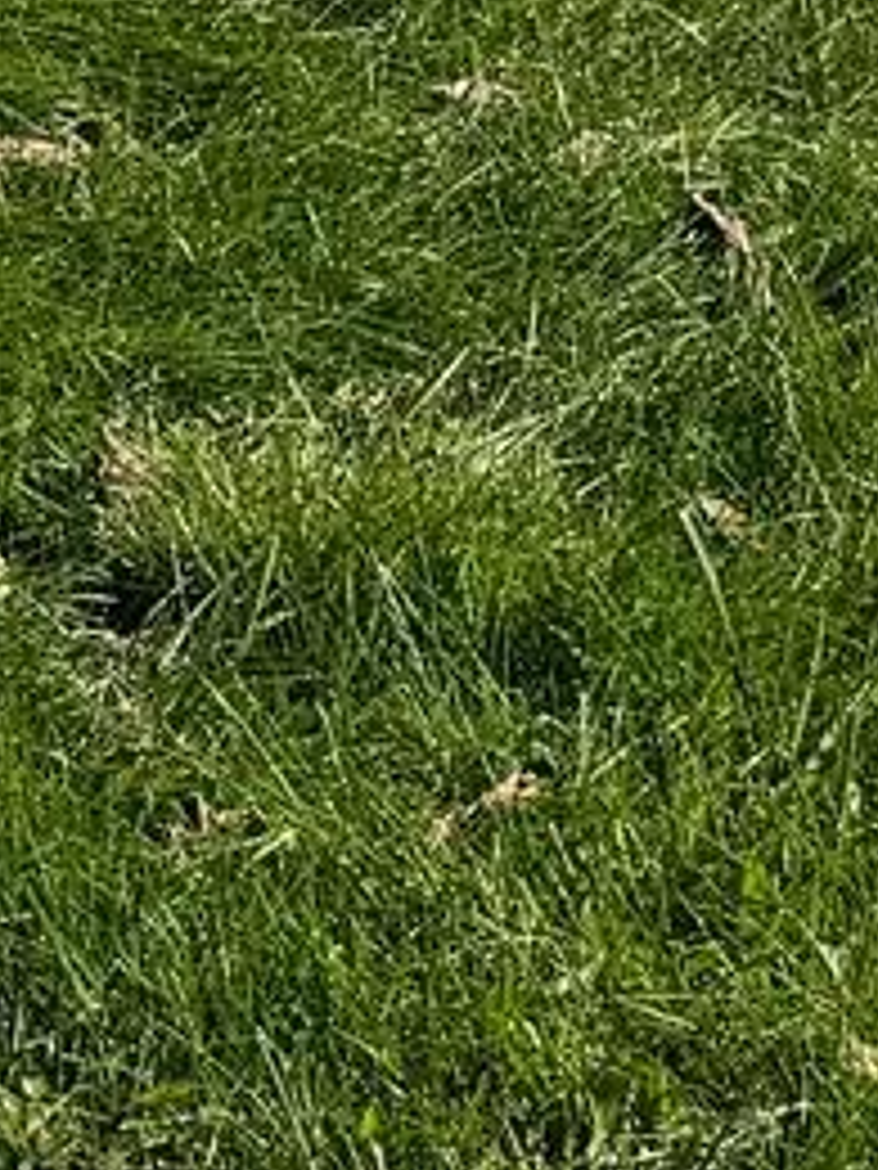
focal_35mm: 189
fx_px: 6392
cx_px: -2040
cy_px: -1894
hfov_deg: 6.8
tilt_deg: -2.5
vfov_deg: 9.1
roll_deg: +0.3
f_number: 1.78
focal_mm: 6.86
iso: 80
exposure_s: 1/9009
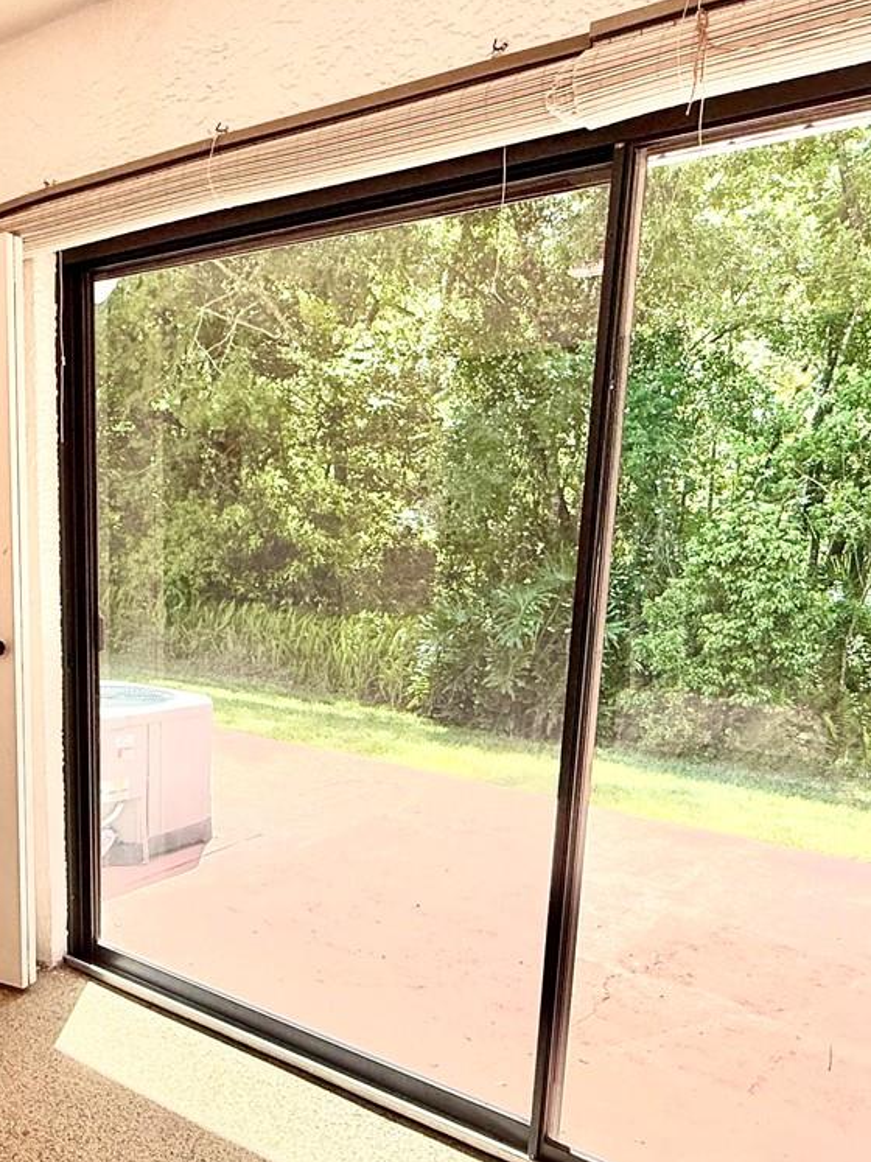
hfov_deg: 45.9
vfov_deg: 59.2
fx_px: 1007
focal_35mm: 30
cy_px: 726
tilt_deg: -12.1
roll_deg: -1.1
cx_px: 274
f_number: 2.2
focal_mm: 2.22
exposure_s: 1/820
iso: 50
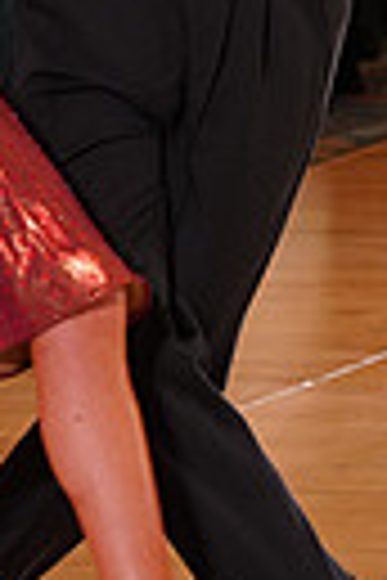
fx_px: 7627
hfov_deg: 2.9
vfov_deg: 4.3
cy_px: -391
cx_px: 74
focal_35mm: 473
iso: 1600
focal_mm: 105
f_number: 5
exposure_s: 1/160
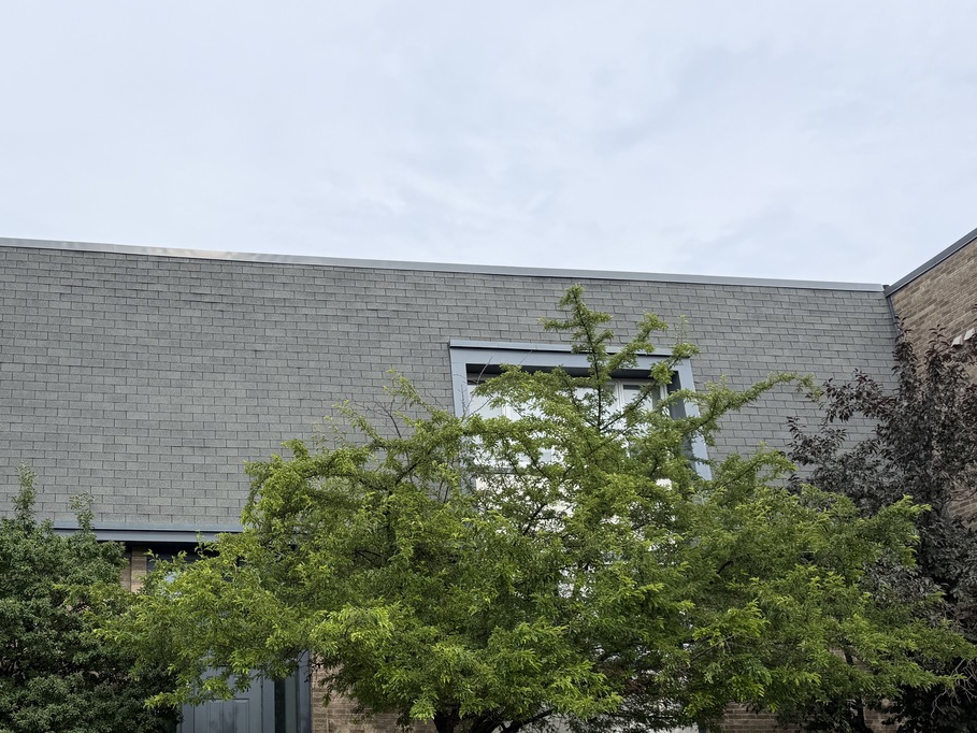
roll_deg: -0.5
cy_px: 536
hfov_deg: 47.5
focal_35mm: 38
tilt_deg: +14.3
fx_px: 1073
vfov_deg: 37.0
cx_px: 270
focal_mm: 6.76
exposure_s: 1/3759
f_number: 1.78
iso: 80
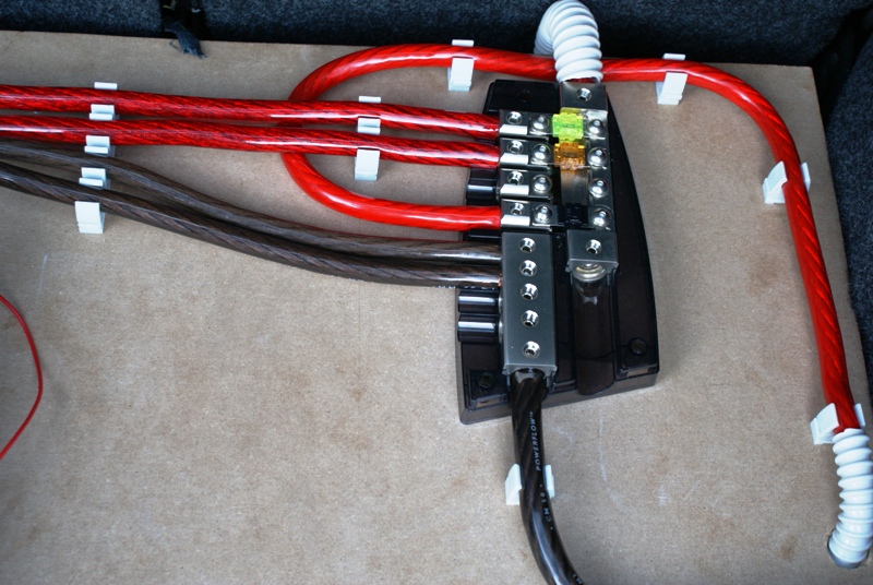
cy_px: 292
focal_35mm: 52
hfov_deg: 37.8
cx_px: 436
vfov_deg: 25.8
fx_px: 1275
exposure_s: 1/60
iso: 250
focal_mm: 35
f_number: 5.6
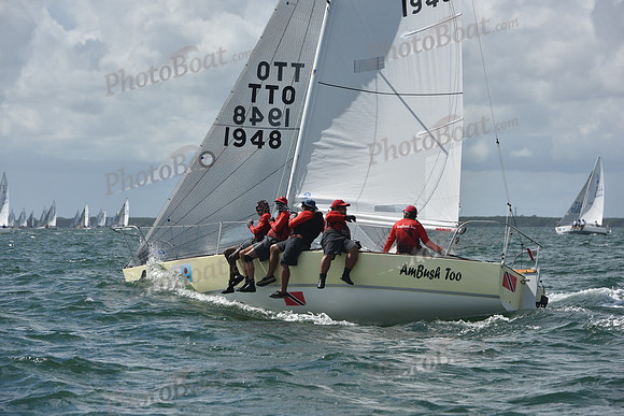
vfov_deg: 8.9
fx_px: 2687
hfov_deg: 13.2
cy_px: 208
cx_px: 312
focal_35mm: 155
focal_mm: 155
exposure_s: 1/1600
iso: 250
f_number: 9
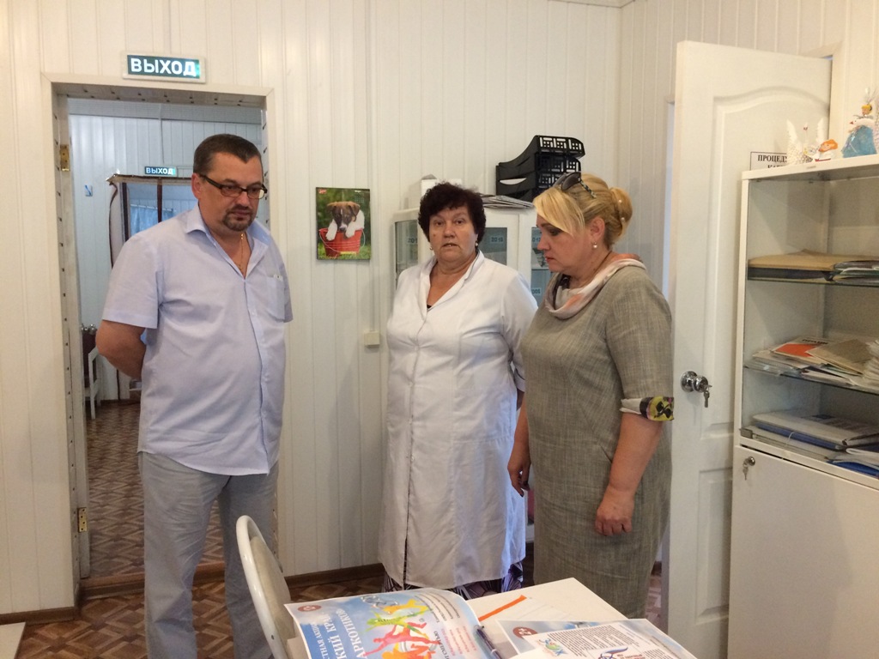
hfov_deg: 61.7
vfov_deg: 48.2
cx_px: 440
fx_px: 736
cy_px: 330
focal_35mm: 29
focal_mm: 4.15
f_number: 2.2
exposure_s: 1/33
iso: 320
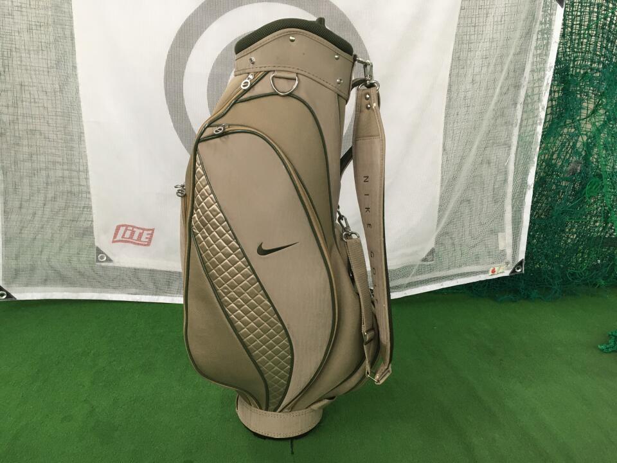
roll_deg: -1.0
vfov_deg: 48.2
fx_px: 517
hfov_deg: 61.7
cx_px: 308
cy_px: 232
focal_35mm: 29
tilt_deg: -15.3
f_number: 2.2
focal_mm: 4.15
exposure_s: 1/33
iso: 100
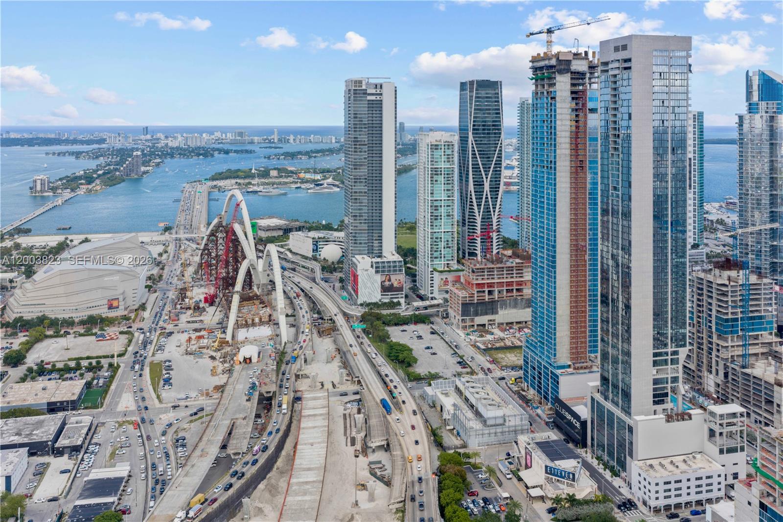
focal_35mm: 28
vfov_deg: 46.4
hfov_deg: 65.5
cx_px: 392
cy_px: 261
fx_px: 609
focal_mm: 14.45
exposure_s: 1/160
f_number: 5
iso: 100
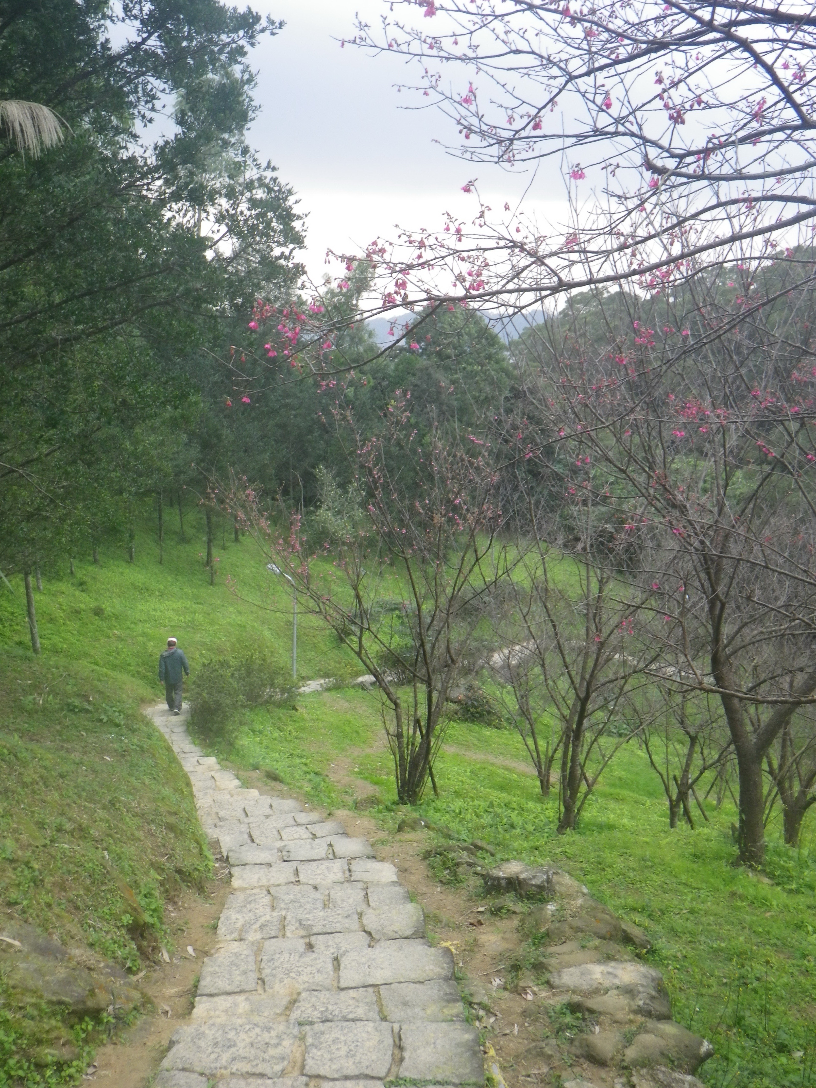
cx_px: 408
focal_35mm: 34
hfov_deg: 41.8
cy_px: 544
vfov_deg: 54.0
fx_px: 1069
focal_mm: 6.1
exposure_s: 1/50
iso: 160
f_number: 3.8
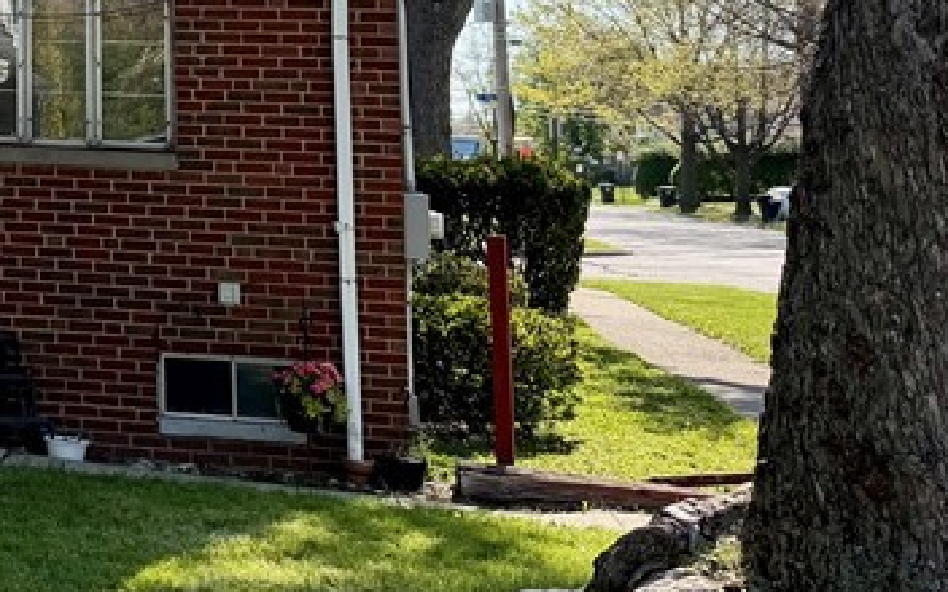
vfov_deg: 16.6
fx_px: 1912
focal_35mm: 74
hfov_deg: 23.8
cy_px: -196
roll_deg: -1.7
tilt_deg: +9.8
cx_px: -347
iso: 80
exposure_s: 1/3953
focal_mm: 6.76
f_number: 1.78
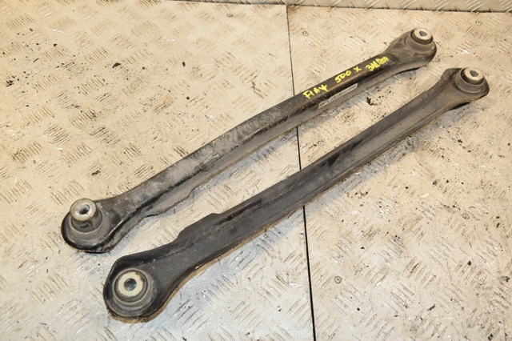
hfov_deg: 53.2
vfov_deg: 36.8
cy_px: 170
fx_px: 512
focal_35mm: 36
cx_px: 256
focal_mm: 24
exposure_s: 1/200
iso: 800
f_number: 6.3
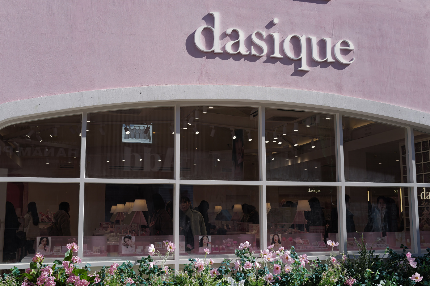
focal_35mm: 43
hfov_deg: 45.5
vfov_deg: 31.2
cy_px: 143
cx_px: 215
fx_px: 513
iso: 100
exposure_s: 1/500
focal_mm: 43
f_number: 5
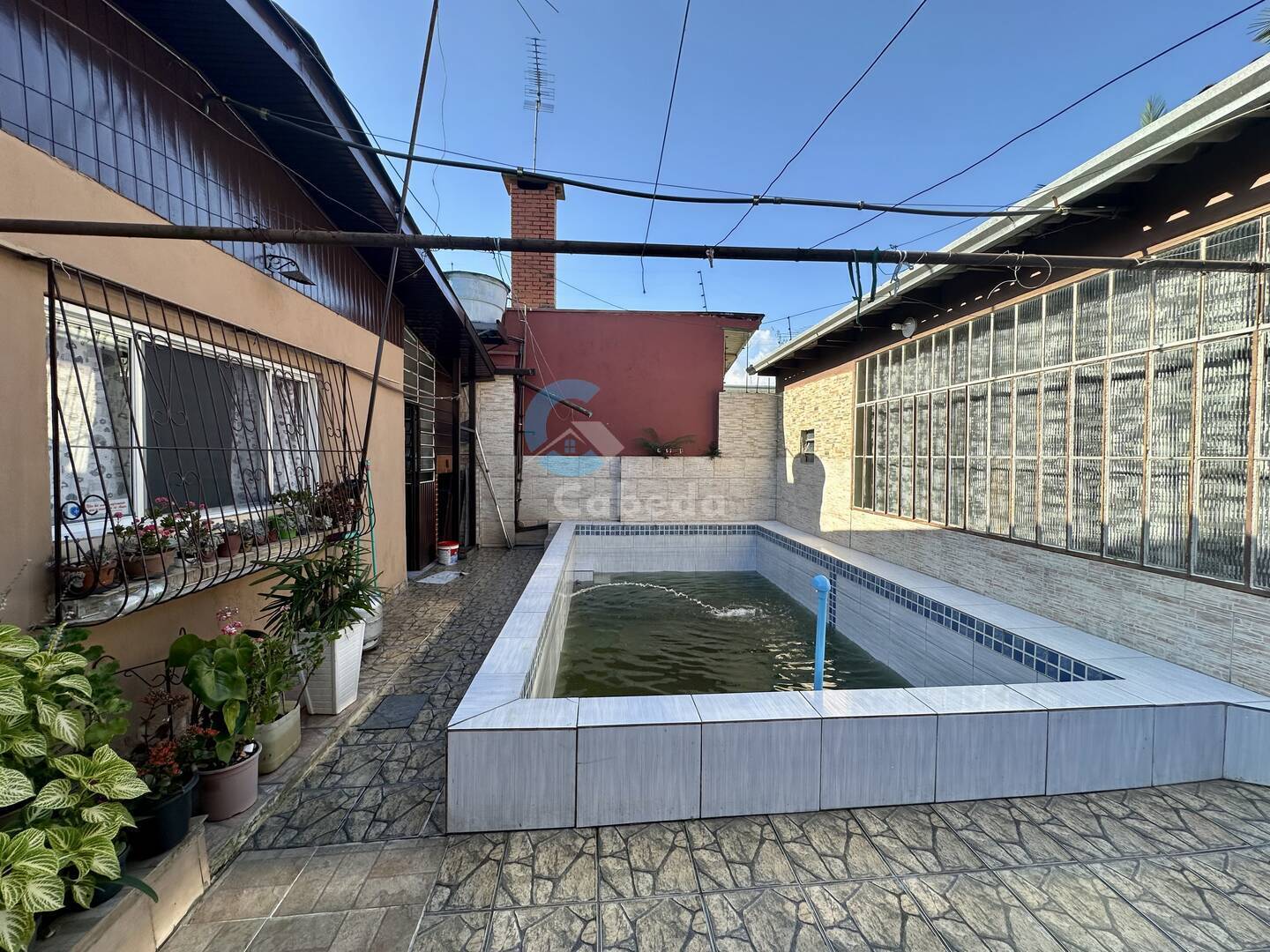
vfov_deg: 85.7
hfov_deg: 102.1
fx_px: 514
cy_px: 476
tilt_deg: -1.6
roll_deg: -0.5
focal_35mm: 14
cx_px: 635
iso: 40
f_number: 2.2
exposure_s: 1/558
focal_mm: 2.22
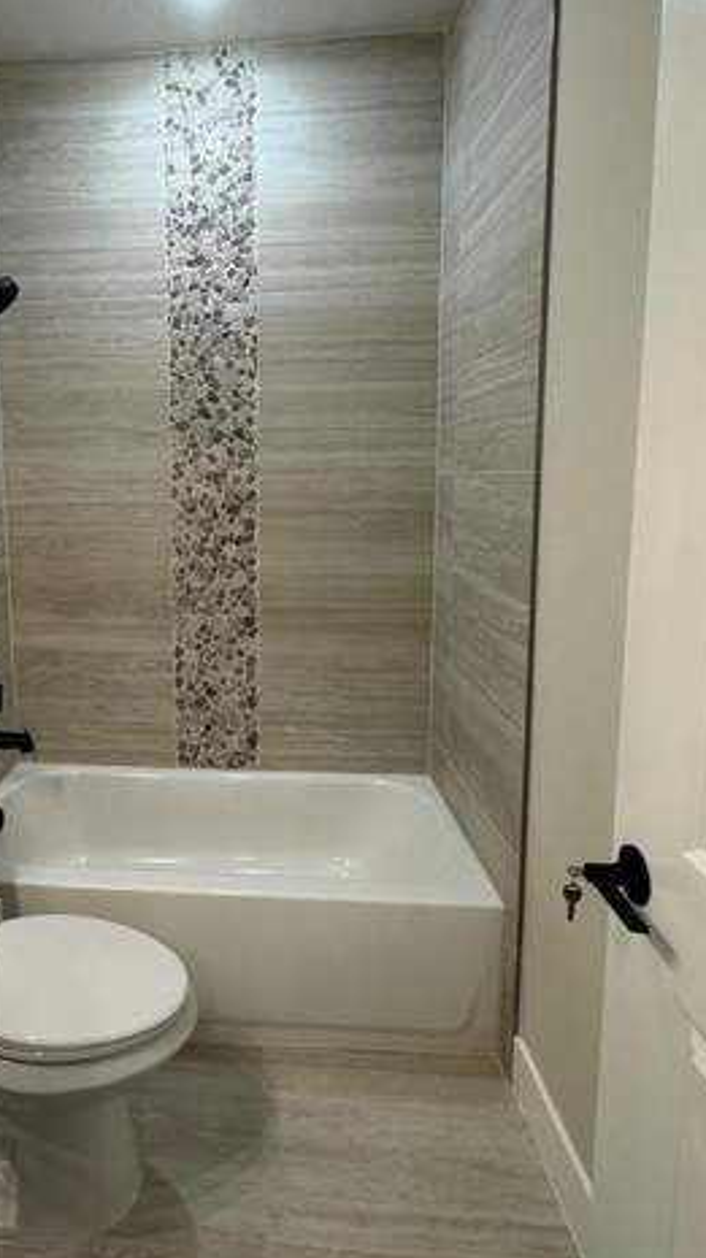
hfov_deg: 51.7
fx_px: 700
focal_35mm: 21
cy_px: 555
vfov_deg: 83.5
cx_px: 197
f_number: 2.2
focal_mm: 2.22
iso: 200
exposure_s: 1/120
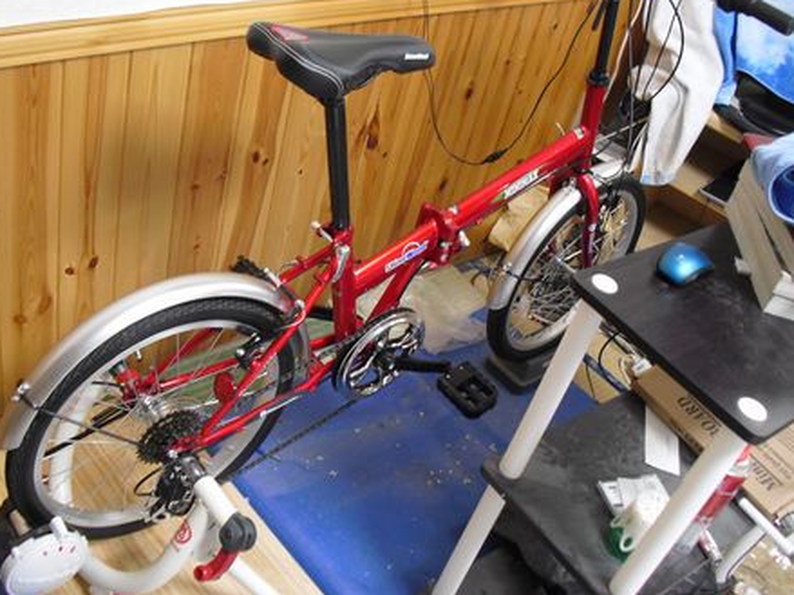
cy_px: 260
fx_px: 940
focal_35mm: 41
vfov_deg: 35.1
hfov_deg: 45.7
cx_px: 356
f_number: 3.1
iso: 200
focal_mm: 6.3
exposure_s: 1/5
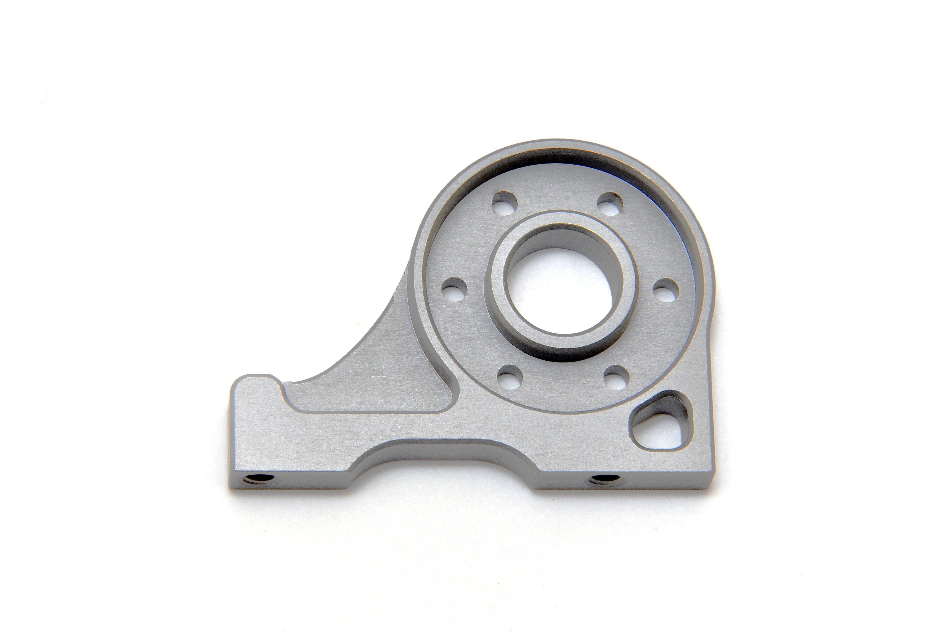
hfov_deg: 7.6
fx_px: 7131
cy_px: 316
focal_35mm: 270
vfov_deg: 5.1
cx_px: 476
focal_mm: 180
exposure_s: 1/60
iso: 400
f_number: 22
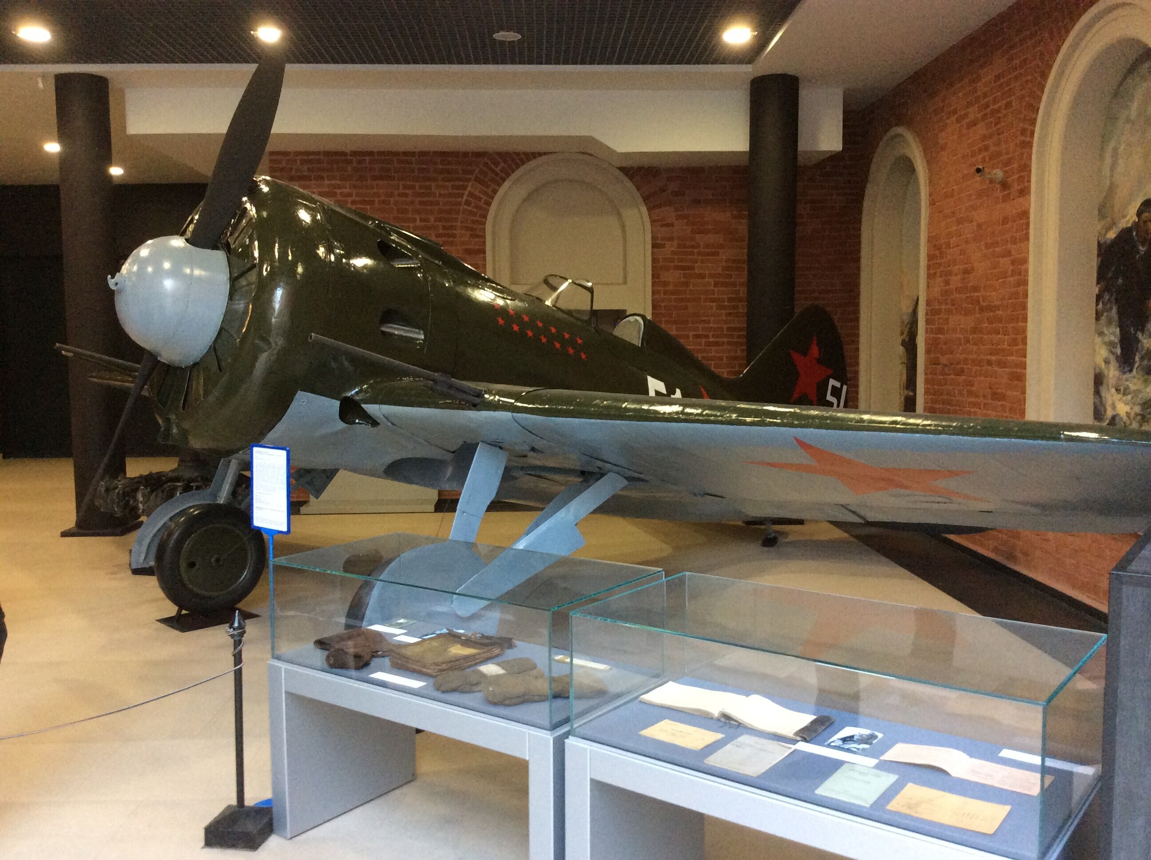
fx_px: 1096
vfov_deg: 42.8
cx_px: 576
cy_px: 430
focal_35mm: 33
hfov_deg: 55.4
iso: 200
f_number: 2.4
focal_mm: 3.3
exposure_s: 1/24
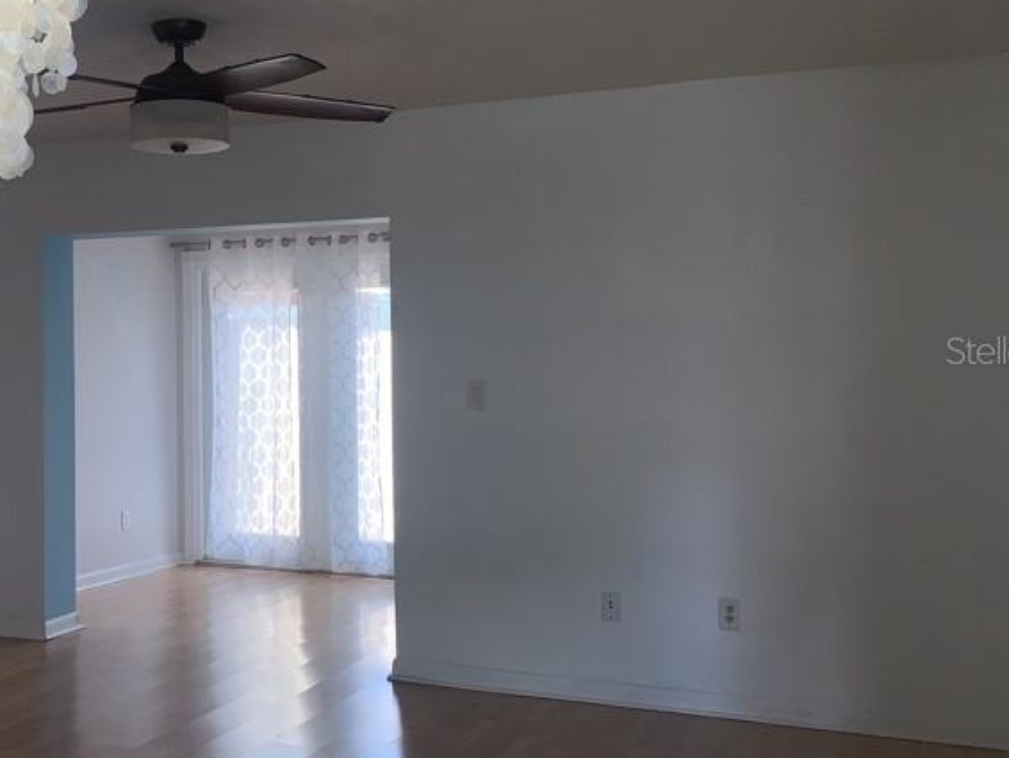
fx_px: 1371
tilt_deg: -0.1
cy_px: 350
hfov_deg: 38.9
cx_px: 201
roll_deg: +0.4
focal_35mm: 47
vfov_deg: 30.9
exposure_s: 1/45
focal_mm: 4.25
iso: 25
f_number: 1.8
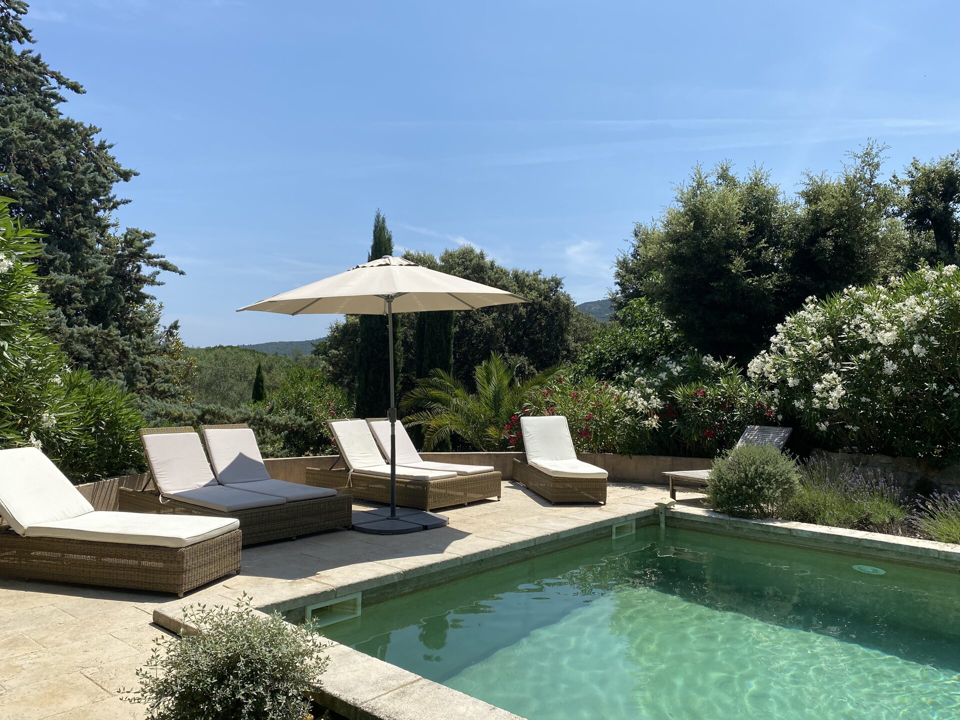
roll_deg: -0.5
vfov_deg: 53.1
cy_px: 360
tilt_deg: +3.1
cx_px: 480
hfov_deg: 67.3
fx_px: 721
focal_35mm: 26
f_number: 1.8
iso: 32
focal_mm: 4.25
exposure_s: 1/3984
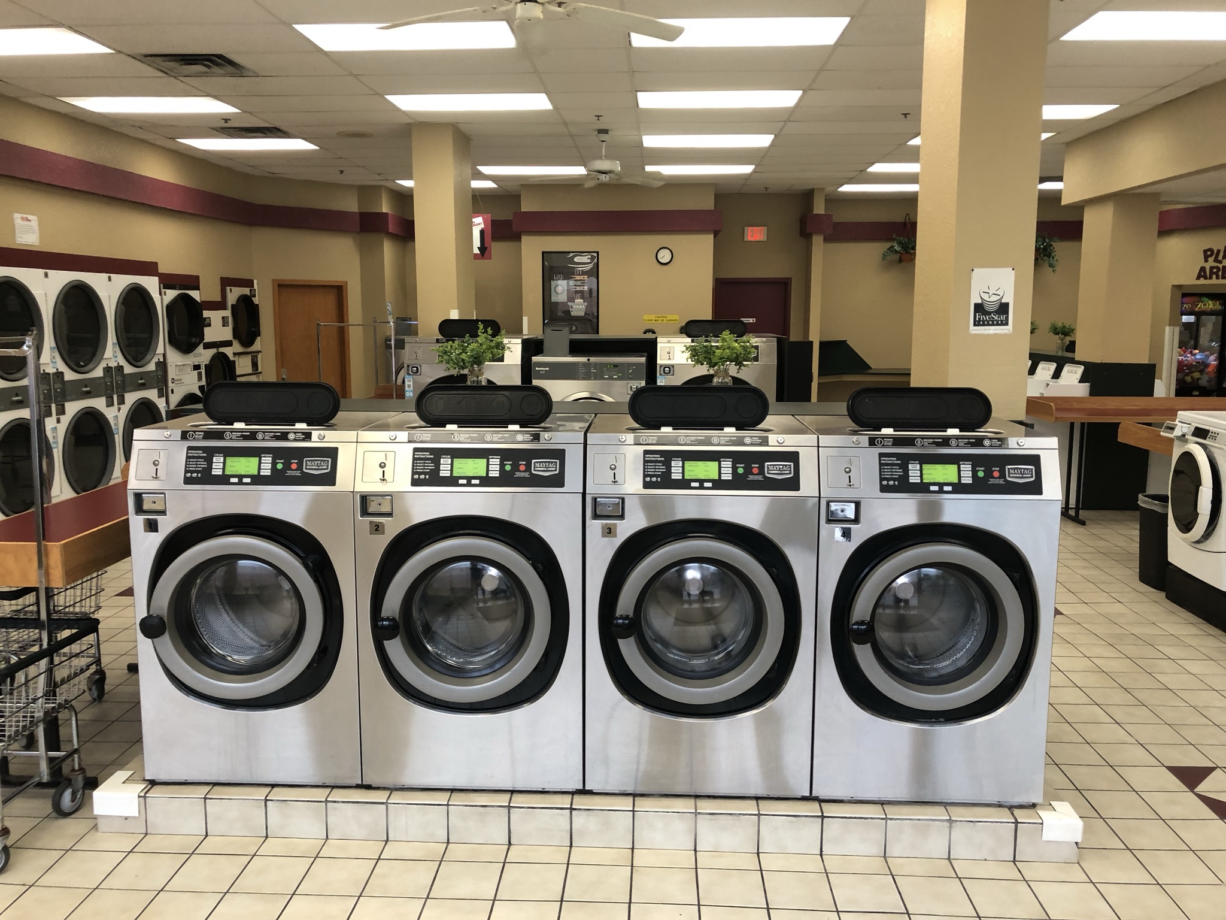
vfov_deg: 49.7
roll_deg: +0.1
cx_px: 613
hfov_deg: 63.4
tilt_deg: -8.5
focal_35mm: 28
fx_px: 992
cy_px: 460
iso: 40
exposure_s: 1/30
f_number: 1.8
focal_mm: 3.99
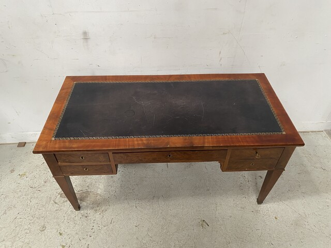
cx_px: 166
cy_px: 124
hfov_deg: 67.3
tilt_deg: -44.5
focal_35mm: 26
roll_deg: -0.1
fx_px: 249
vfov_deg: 53.1
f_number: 1.8
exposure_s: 1/60
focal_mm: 4.25
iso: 320
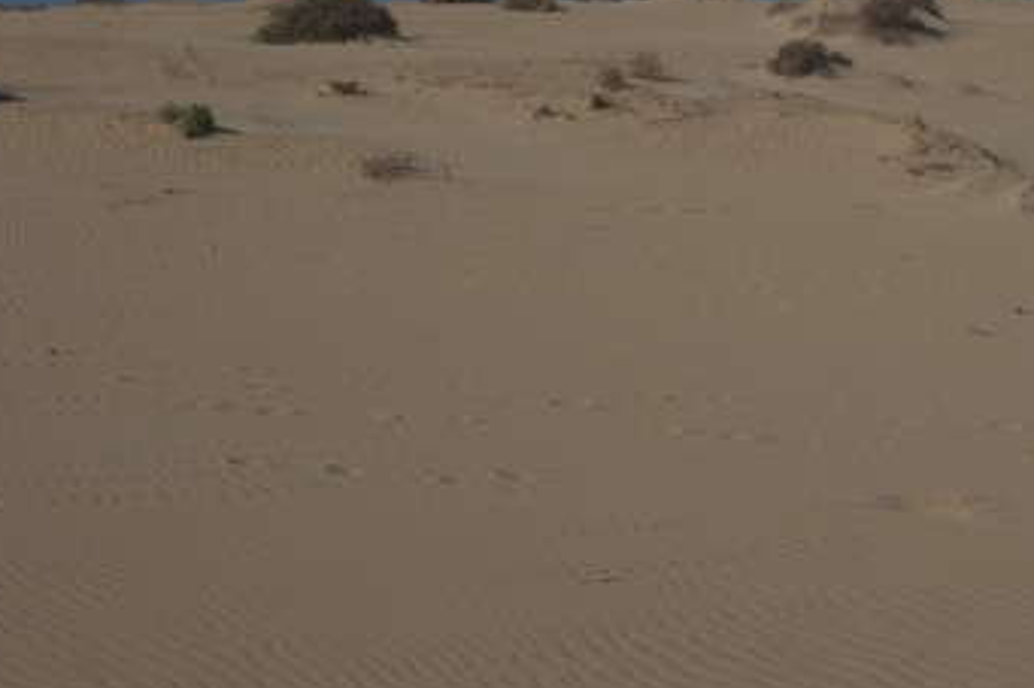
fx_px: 2210
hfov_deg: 25.9
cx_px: 828
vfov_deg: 17.6
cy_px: 141
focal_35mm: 77
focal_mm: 27
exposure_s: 1/500
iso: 200
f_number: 16
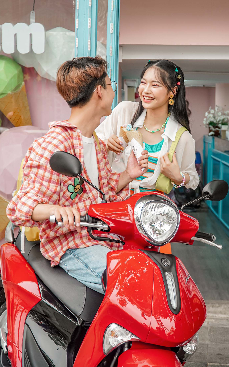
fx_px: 574
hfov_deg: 22.5
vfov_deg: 35.4
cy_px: 181
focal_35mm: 58
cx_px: 120
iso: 160
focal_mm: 37
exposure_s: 1/250
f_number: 4
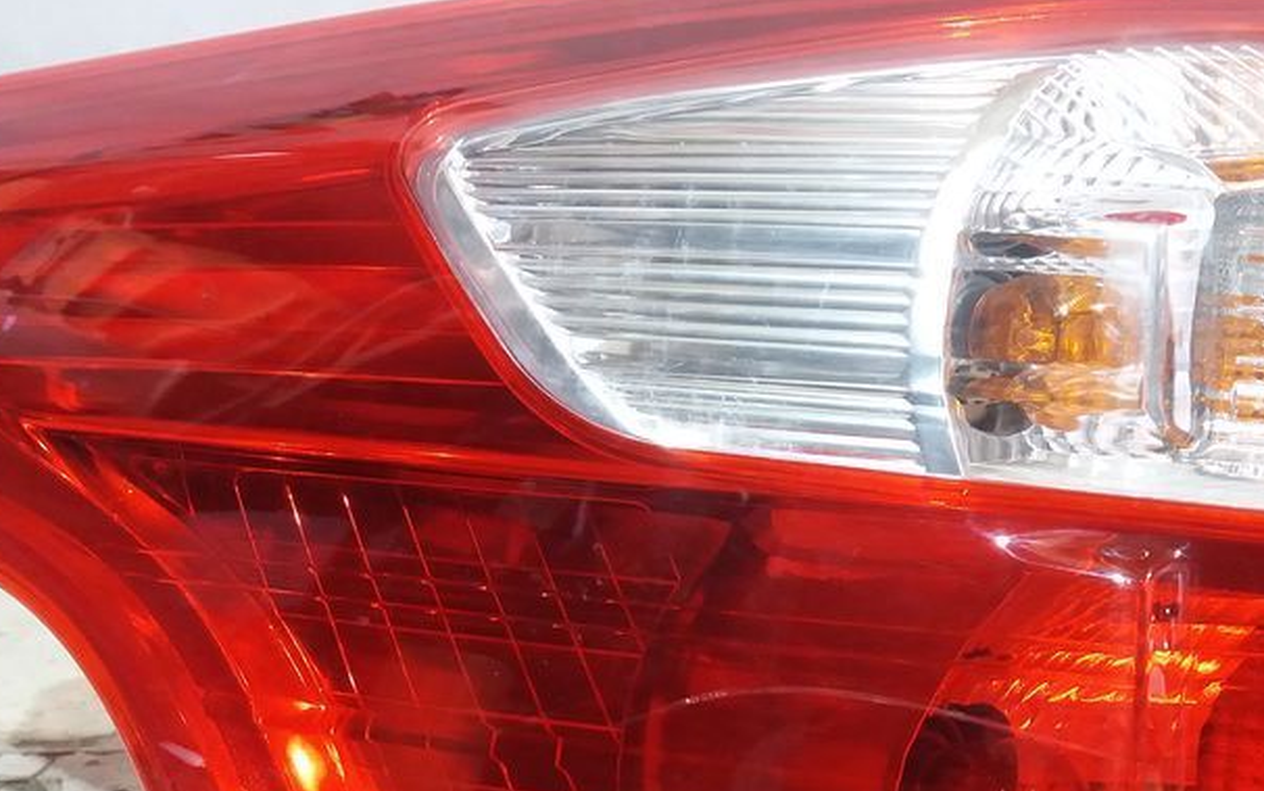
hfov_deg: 40.9
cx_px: 745
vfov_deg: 25.6
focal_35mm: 49
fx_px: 1688
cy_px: 691
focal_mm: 3.7
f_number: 1.9
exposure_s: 1/17
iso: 250
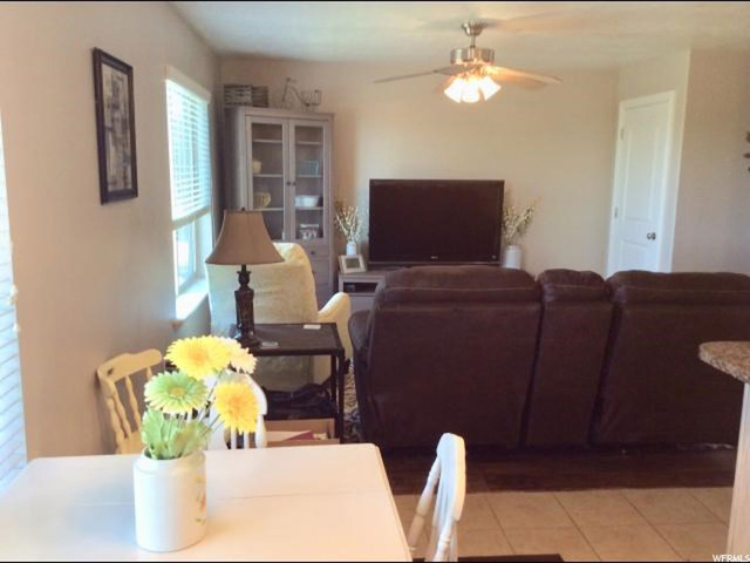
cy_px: 282
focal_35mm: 32
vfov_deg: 44.2
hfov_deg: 56.8
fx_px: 693
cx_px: 375
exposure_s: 1/30
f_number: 2.4
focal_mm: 3.3
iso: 32
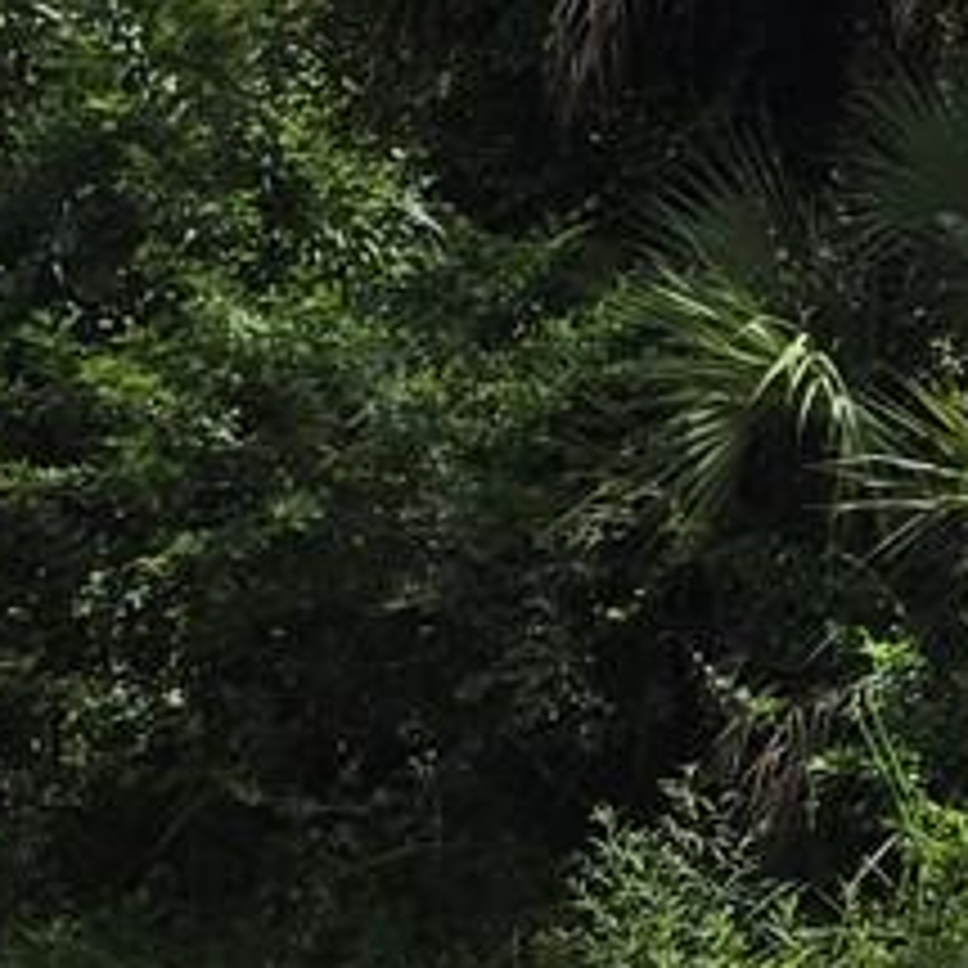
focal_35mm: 151
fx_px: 4777
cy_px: 446
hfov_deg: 10.5
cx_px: 2026
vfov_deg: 11.6
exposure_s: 1/1084
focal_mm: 6.3
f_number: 1.7
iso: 12
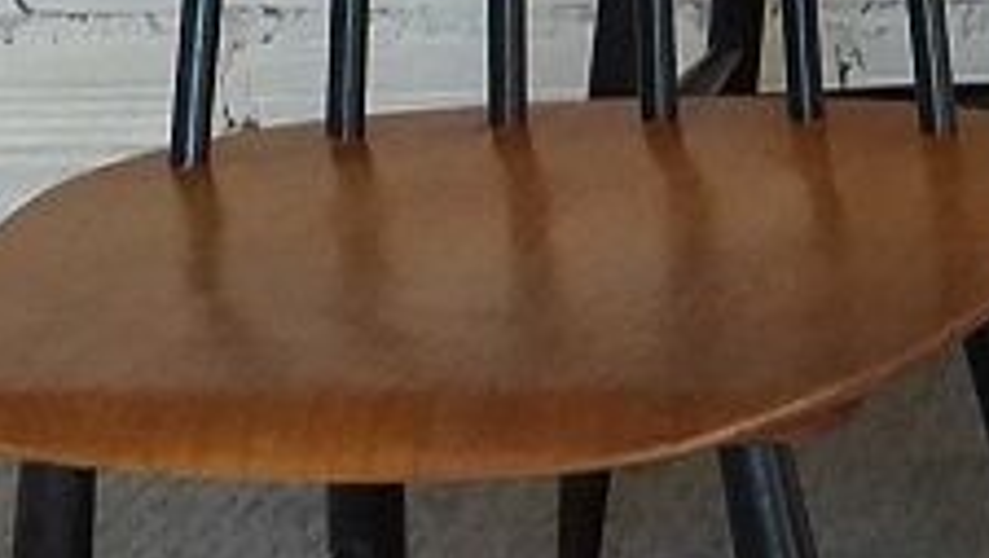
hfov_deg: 12.9
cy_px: 88
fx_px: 3963
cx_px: 1785
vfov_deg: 8.0
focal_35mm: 151
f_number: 1.9
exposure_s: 1/33
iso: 200
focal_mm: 3.6
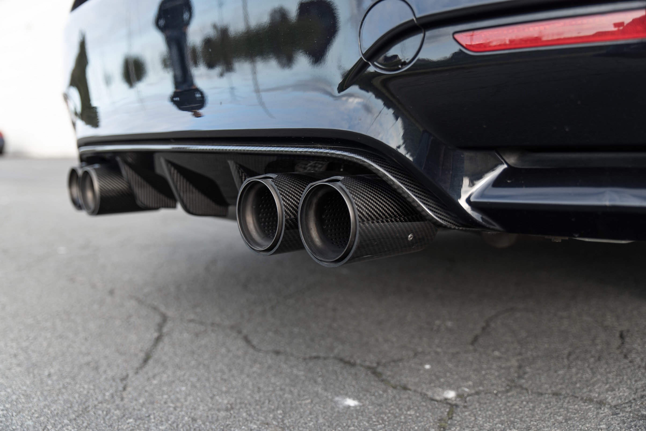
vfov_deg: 37.9
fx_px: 628
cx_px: 323
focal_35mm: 35
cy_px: 216
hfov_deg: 54.4
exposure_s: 1/160
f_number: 2.8
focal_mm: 35
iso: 100
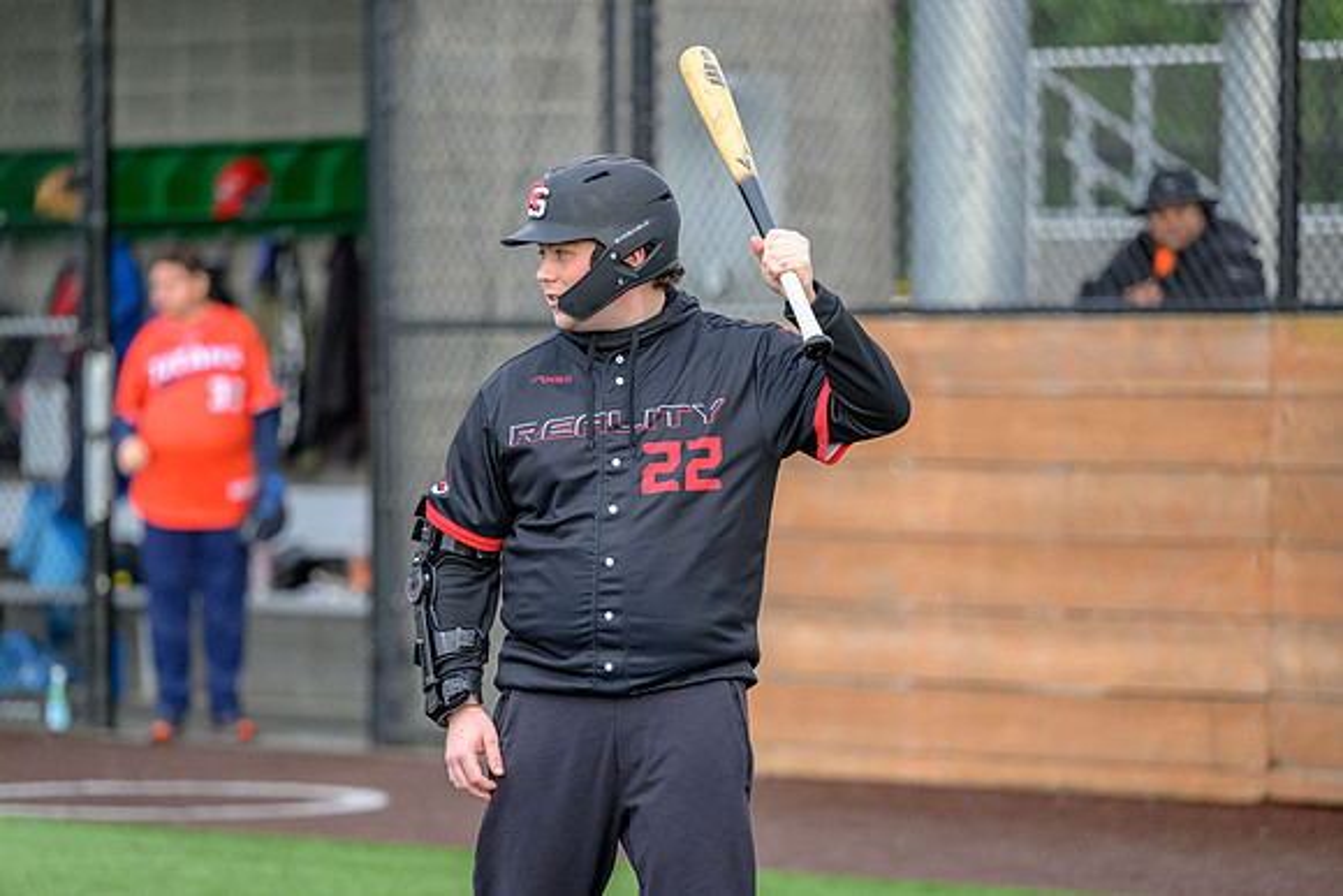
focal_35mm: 201
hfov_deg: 10.2
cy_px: 528
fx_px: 7500
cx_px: 584
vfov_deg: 6.8
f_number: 2.8
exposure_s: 1/2000
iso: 2500
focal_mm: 170
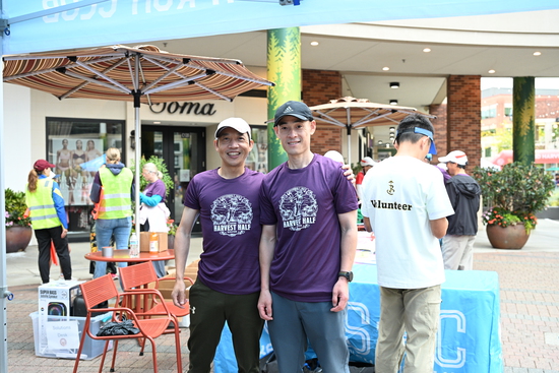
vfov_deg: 36.0
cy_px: 186
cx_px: 280
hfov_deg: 51.9
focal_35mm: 37
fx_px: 575
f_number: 4
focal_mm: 37
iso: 1600
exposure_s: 1/200
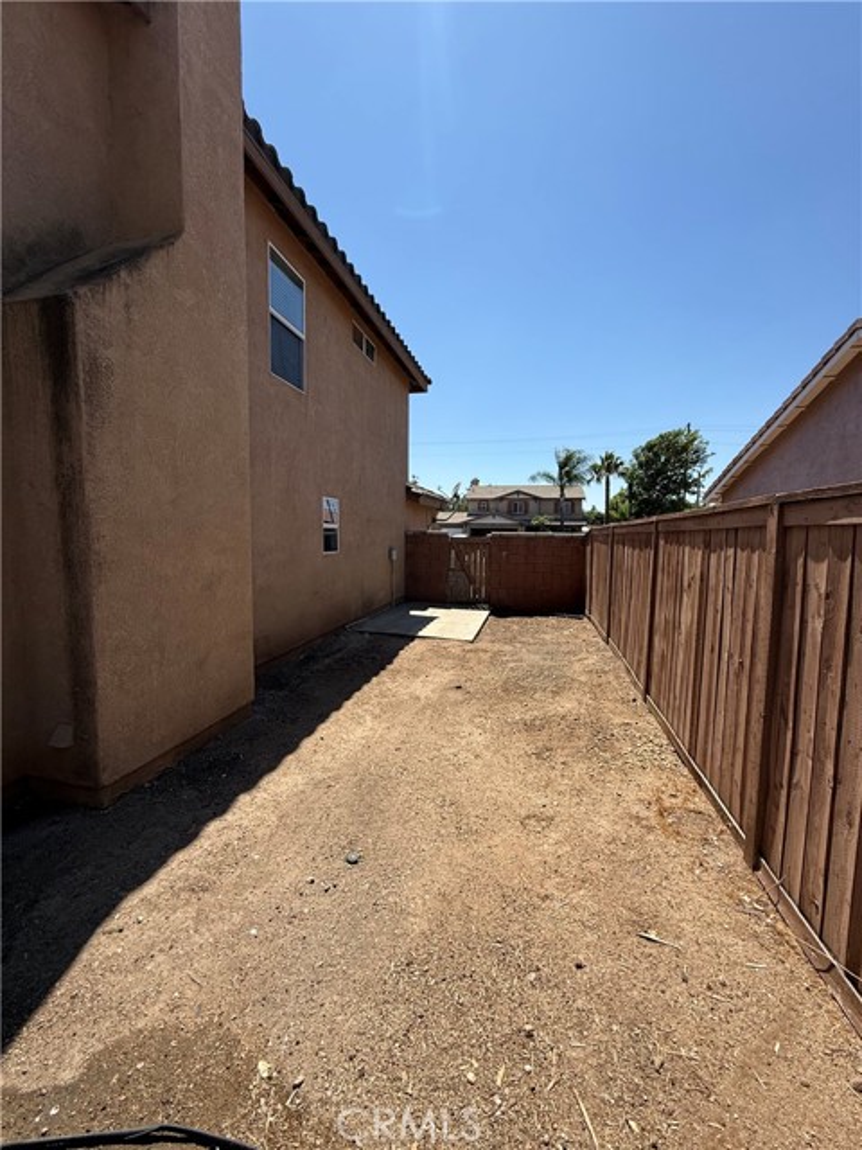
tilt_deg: -4.1
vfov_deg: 102.1
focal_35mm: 14
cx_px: 431
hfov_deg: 85.7
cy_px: 575
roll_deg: -1.0
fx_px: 465
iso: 50
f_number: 2.2
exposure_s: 1/2092
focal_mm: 2.22
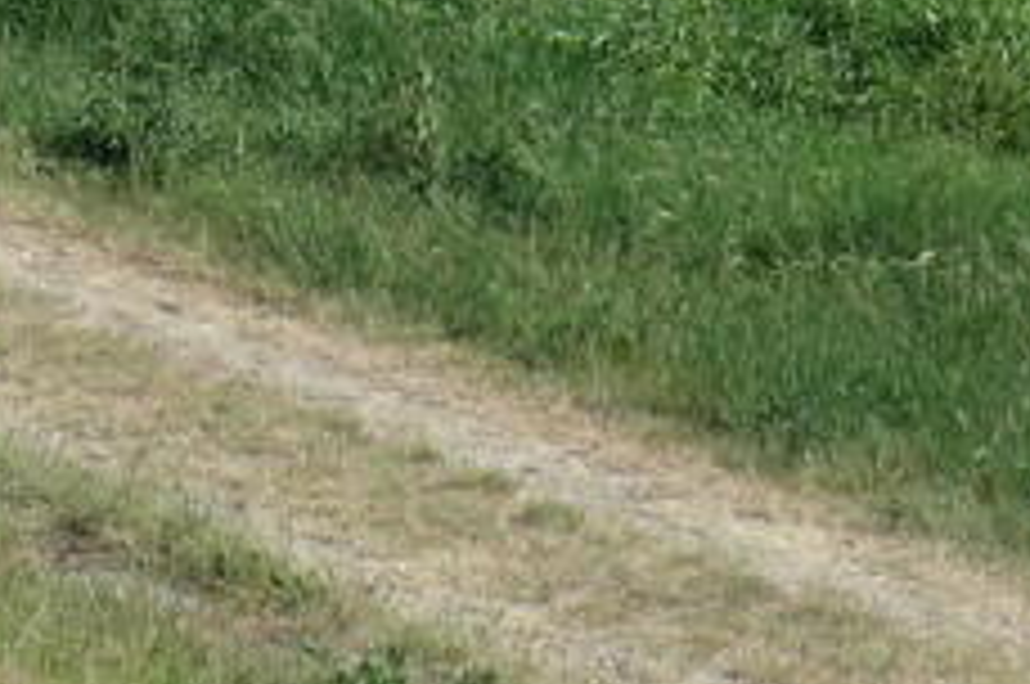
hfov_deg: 6.5
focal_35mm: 315
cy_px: -594
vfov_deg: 4.3
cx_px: -504
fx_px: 9000
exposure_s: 1/1000
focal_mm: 17.6
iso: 200
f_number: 5
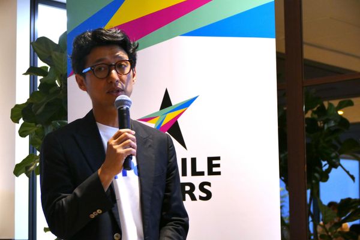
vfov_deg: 13.8
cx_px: 180
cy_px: 120
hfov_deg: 20.6
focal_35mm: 99
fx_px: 990
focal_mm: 35.95
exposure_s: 1/80
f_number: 3.8
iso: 500
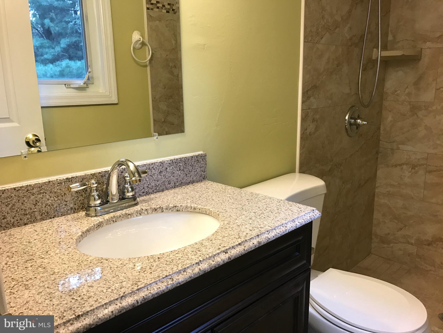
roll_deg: +0.8
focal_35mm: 28
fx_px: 358
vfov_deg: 49.7
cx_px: 222
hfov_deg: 63.4
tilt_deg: -12.6
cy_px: 166
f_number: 1.8
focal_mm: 3.99
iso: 25
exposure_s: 1/30
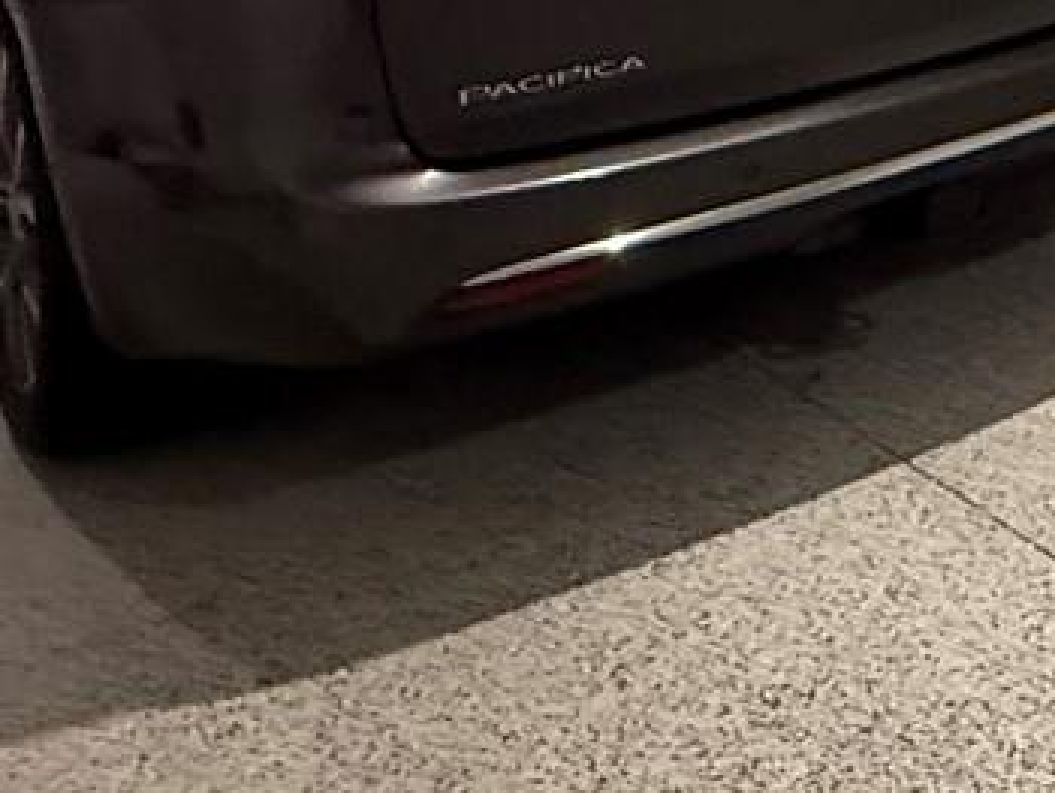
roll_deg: +2.5
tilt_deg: -3.8
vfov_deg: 19.8
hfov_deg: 25.0
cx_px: 1471
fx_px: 1952
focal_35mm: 64
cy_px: -413
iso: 640
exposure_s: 1/60
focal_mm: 2.22
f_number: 2.2
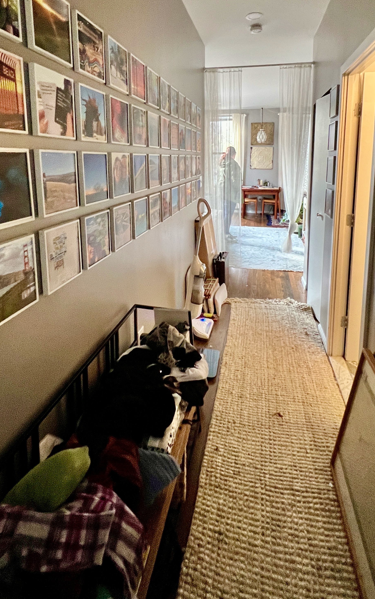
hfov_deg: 62.2
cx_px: 191
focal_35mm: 19
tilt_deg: -6.4
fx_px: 311
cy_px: 201
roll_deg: -0.3
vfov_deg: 85.0
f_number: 1.8
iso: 400
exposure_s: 1/60
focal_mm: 1.57
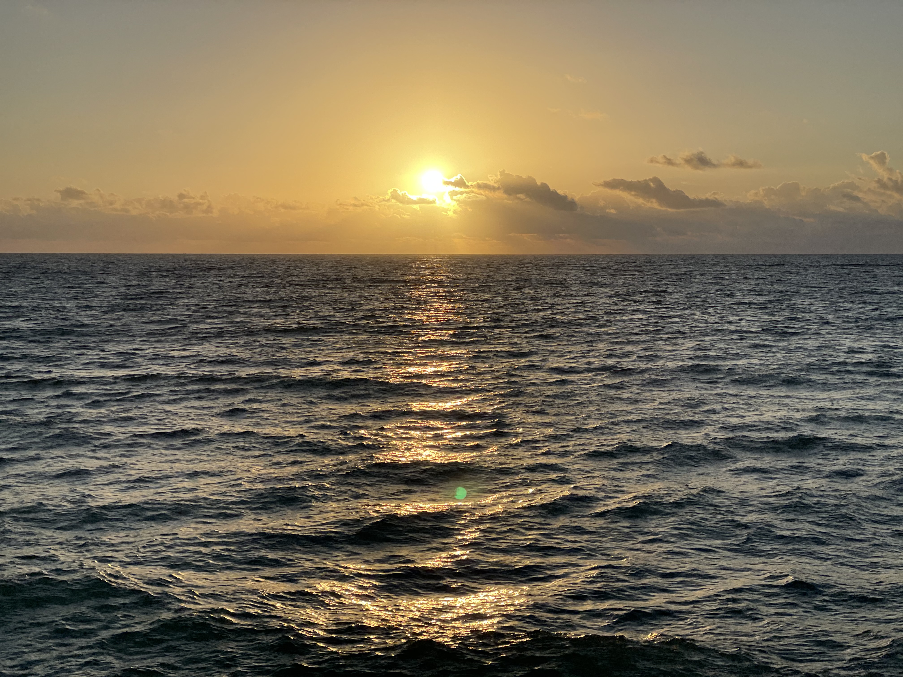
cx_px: 452
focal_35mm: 52
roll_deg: +0.6
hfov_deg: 36.8
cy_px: 338
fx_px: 1356
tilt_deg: -3.1
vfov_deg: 28.0
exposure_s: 1/3425
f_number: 2
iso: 25
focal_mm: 6
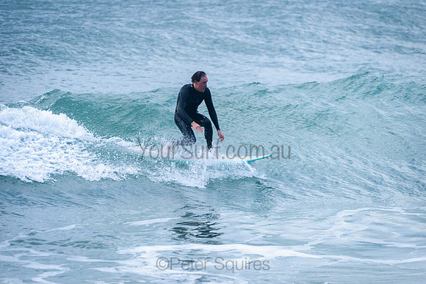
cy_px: 142
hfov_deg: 4.1
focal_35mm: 503
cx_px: 213
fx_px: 5951
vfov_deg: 2.7
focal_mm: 500
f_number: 5.6
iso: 450
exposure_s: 1/1000
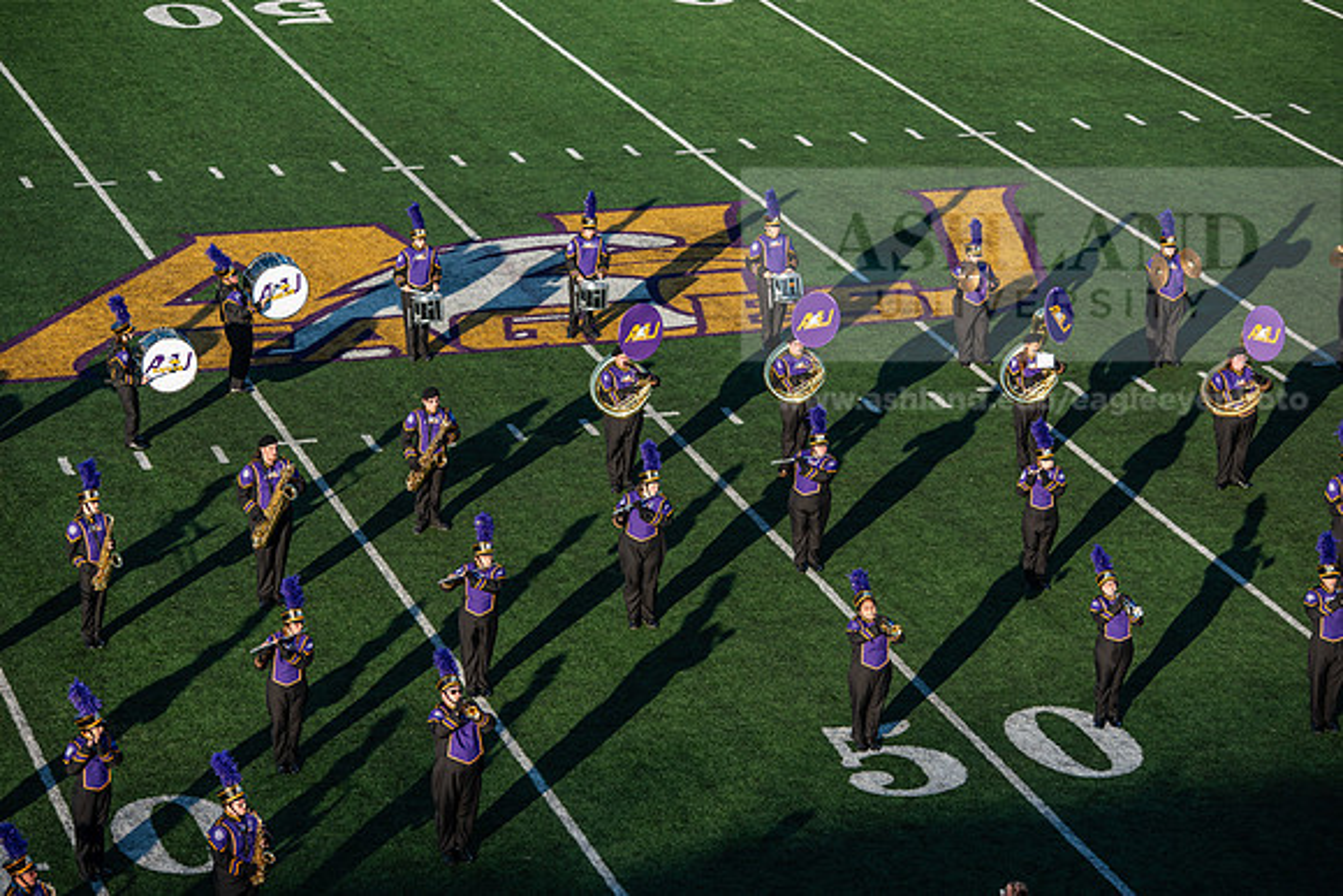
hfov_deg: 17.1
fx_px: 4478
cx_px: 672
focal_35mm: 120
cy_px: 448
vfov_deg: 11.4
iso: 160
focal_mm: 120
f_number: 4.5
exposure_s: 1/500
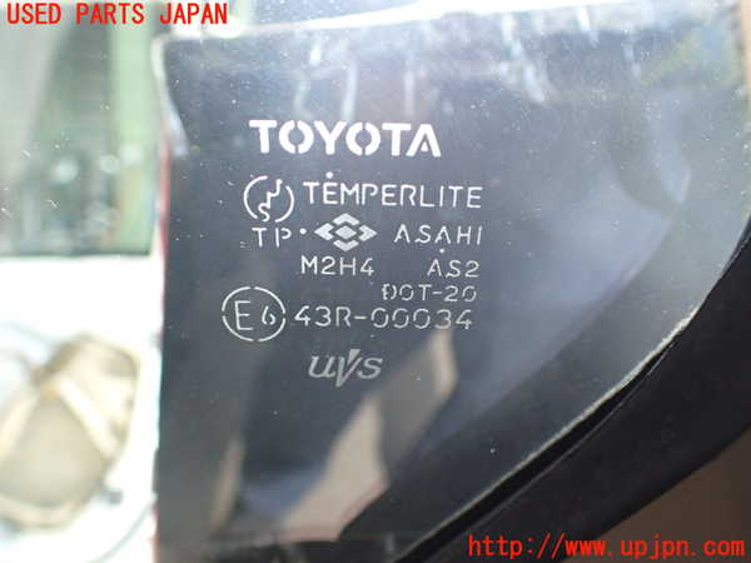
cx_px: 376
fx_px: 651
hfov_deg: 60.0
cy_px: 282
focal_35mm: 30
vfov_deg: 46.8
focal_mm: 5.4
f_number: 2.3
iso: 500
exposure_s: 1/125
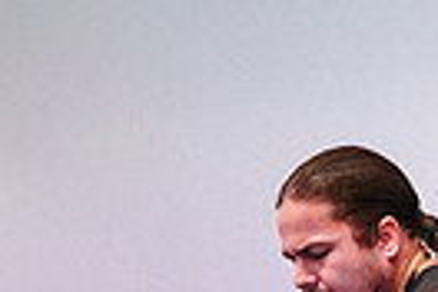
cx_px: 687
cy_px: 430
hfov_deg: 5.2
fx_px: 4757
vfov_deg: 3.5
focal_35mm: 391
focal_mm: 89
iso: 3200
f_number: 2.8
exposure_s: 1/200
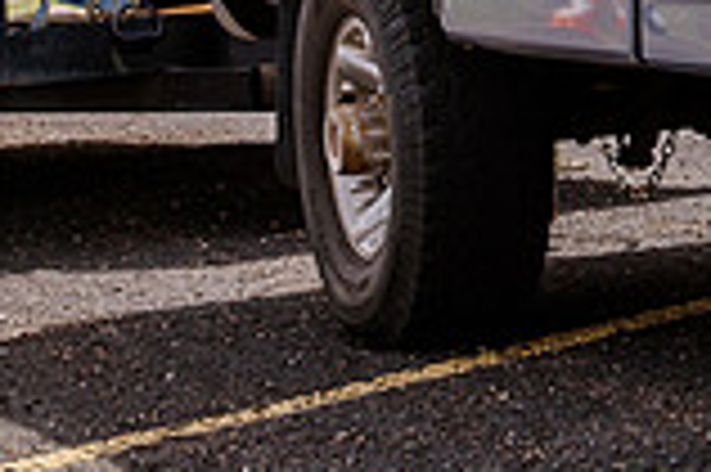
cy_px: -315
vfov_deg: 5.9
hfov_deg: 8.9
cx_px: 850
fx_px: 4498
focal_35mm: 228
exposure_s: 1/320
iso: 200
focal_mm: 62
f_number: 11
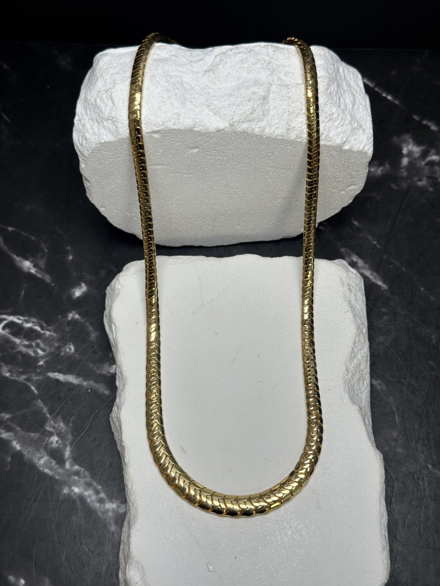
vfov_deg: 39.7
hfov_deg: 30.3
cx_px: 220
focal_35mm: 48
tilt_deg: -69.2
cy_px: 293
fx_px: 813
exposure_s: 1/362
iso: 64
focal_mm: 6.76
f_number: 1.78
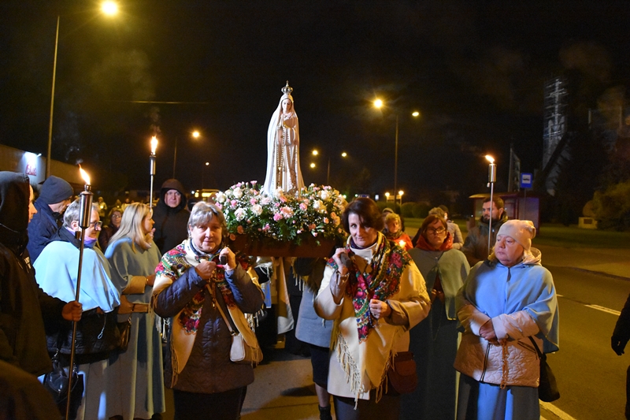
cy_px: 210
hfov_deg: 61.9
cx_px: 315
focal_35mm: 30
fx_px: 525
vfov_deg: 43.6
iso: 10000
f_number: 4
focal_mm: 20
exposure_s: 1/60
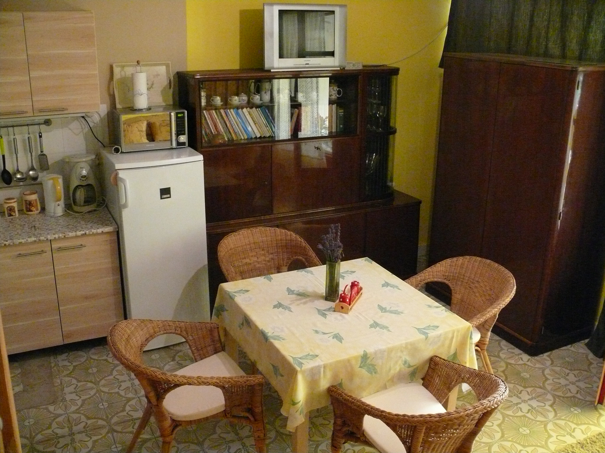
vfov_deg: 40.7
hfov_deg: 52.6
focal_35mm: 35
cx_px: 302
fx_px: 612
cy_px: 226
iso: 800
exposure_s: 1/25
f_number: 2.8
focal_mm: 7.4
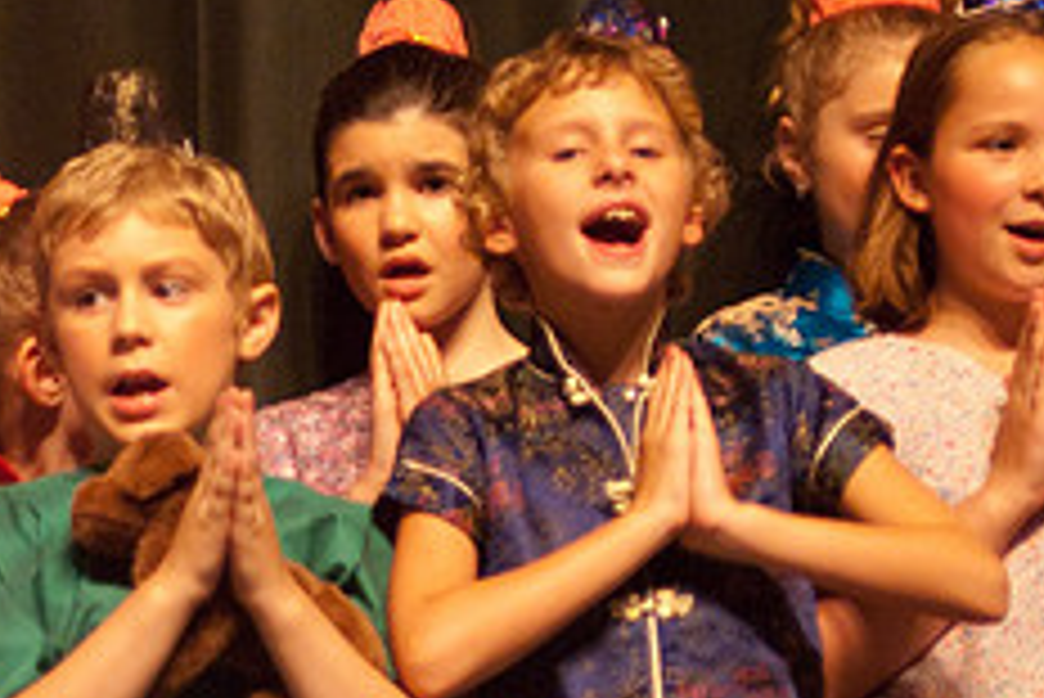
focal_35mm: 180
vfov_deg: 7.6
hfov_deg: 11.4
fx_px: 5223
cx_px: 261
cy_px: 383
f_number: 2.8
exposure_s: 1/25
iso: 1000
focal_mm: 48
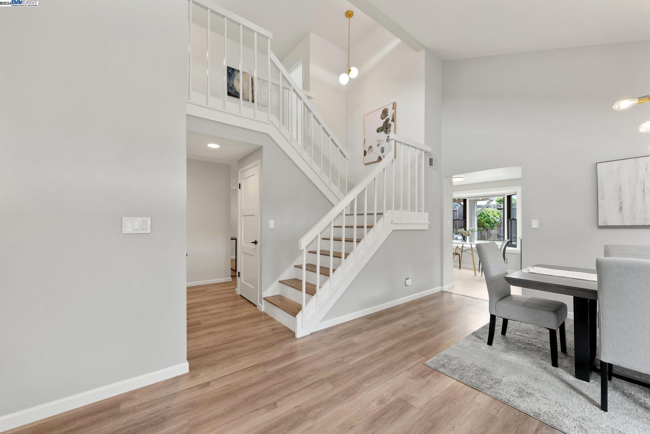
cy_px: 217
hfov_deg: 104.2
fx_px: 253
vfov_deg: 81.3
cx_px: 325
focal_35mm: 14
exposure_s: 1/8
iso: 640
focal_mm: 14
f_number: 8
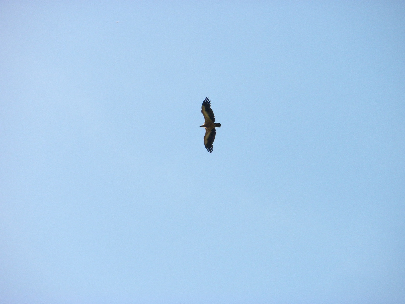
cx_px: 202
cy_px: 152
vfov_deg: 6.2
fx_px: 2785
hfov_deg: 8.3
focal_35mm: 238
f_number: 5.2
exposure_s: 1/500
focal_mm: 42.1
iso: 260
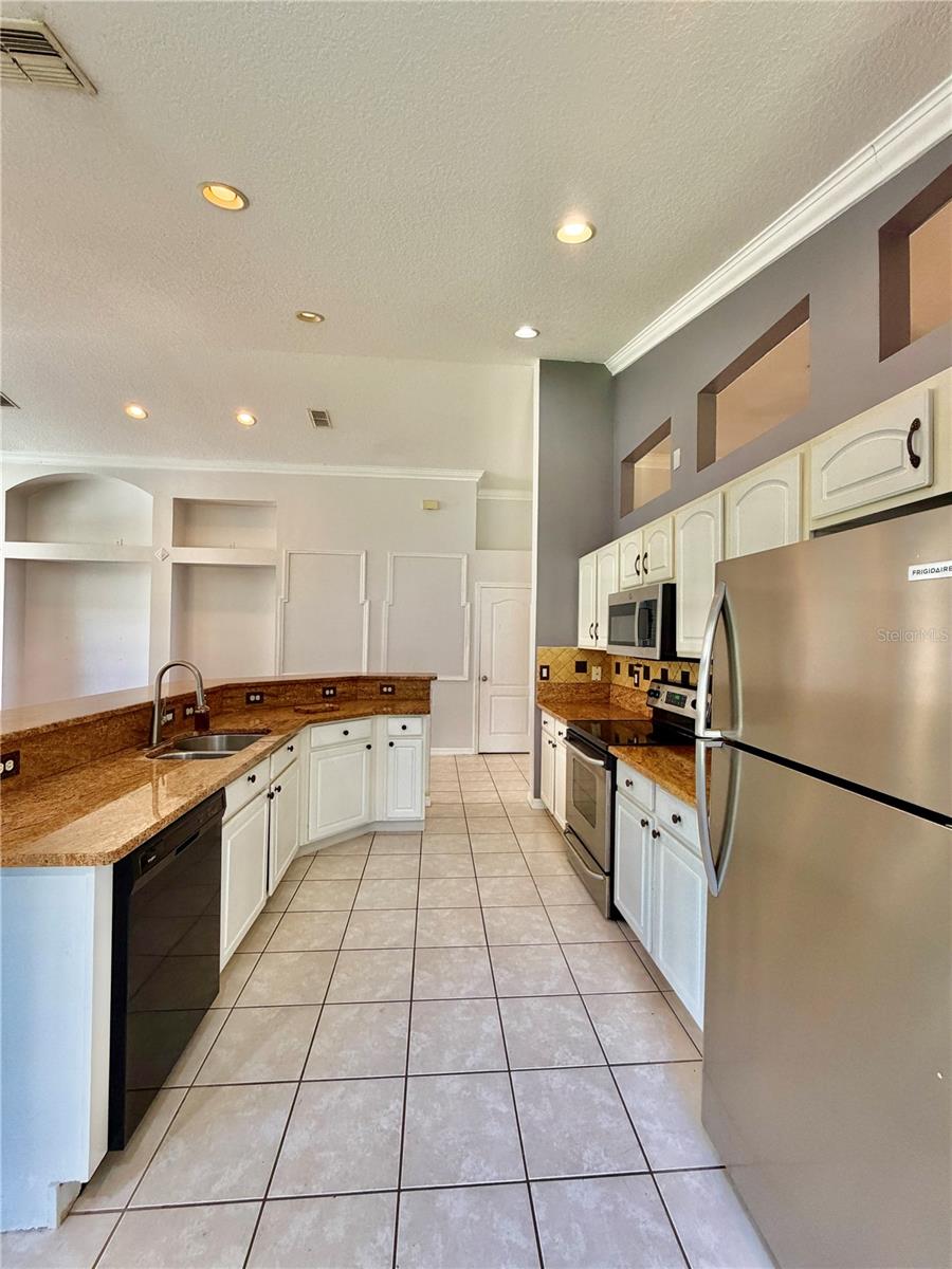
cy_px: 634
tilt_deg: +1.1
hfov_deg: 85.7
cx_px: 476
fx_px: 513
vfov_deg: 102.1
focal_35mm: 14
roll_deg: -1.9
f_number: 2.2
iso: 320
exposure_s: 1/120
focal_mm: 2.22
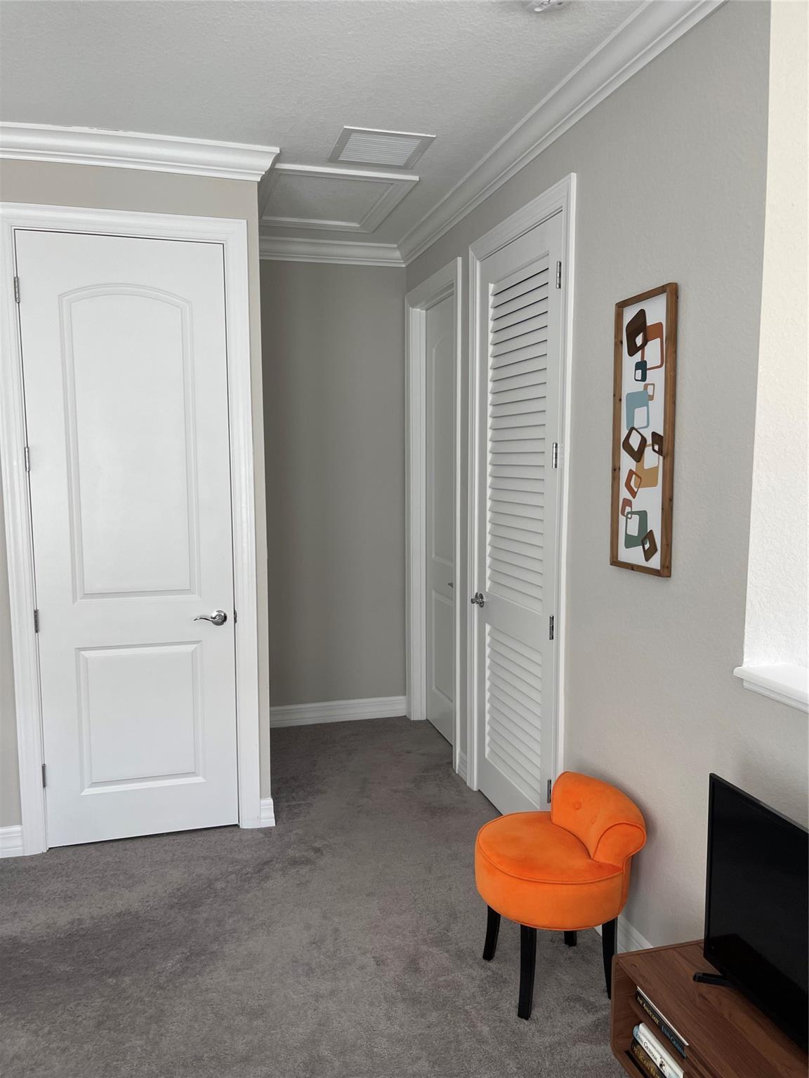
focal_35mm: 26
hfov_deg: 53.1
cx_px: 404
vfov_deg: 67.3
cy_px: 539
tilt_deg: -6.4
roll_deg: -0.3
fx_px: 810
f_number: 1.6
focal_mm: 5.1
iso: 64
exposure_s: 1/60
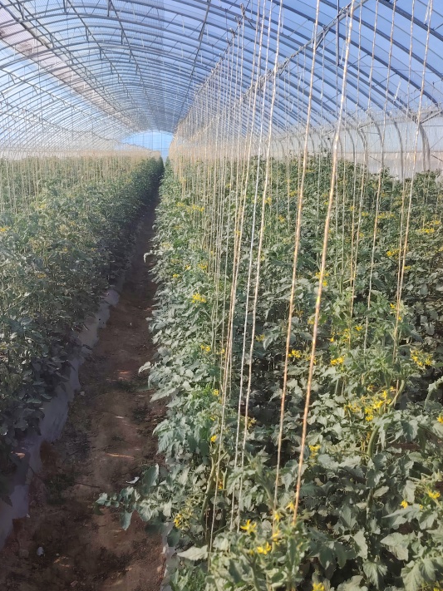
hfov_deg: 38.7
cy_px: 304
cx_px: 118
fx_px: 614
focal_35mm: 36
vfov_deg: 51.4
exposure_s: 1/470
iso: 100
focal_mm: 5.25
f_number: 1.75
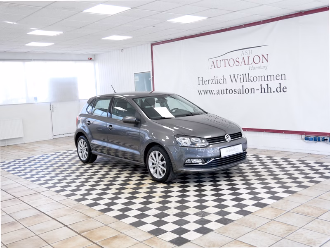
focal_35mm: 36
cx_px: 165
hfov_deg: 51.4
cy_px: 124
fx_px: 343
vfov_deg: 39.7
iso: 400
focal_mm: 18
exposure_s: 1/60
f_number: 3.9
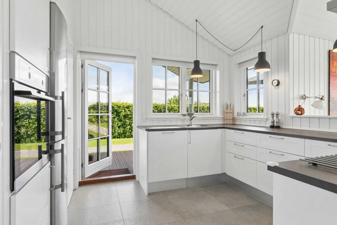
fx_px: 204
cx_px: 168
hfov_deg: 79.2
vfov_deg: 57.8
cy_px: 112
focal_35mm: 22
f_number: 9
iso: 200
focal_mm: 14.5
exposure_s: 1/100
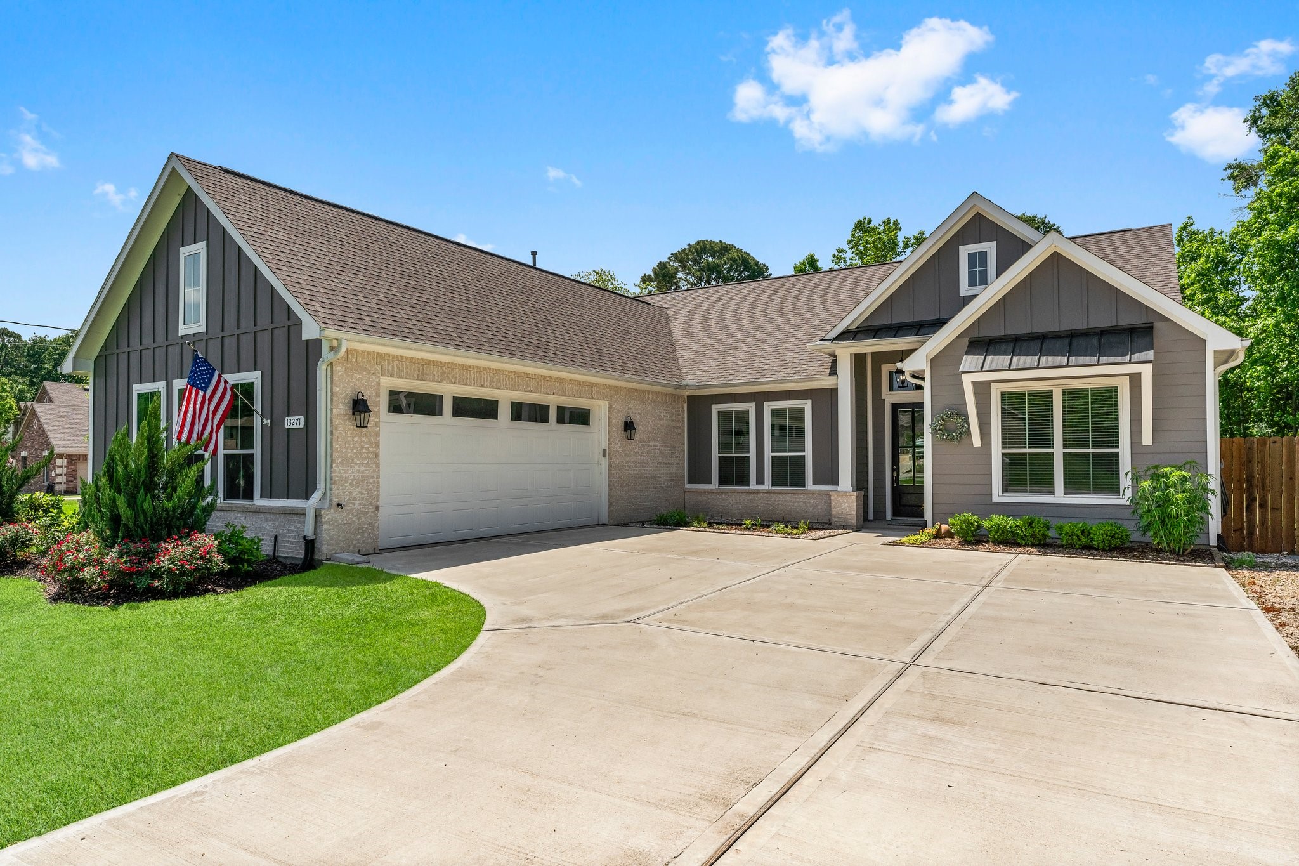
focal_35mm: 21
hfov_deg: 81.5
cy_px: 433
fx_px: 754
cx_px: 650
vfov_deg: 59.7
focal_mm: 20.9
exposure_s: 1/3200
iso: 640
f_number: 8
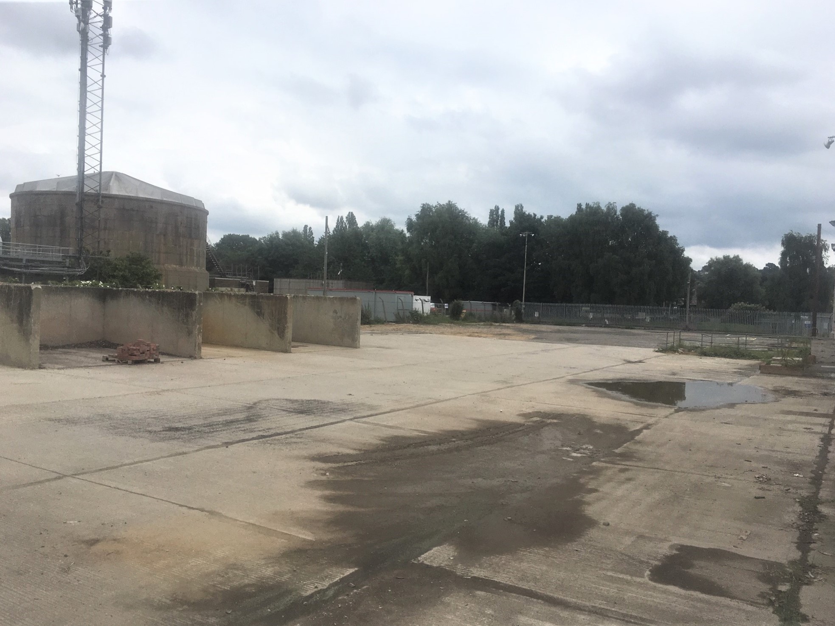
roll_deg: -3.9
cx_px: 418
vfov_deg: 48.2
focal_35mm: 29
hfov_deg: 61.7
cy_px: 313
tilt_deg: -1.0
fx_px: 699
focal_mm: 4.15
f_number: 2.2
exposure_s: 1/1709
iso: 25
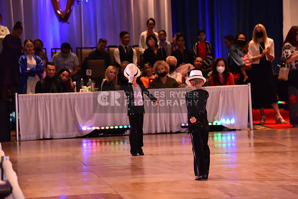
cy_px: 100
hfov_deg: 10.3
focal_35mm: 200
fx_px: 1656
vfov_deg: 6.9
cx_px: 149
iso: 2000
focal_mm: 200
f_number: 5
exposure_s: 1/250
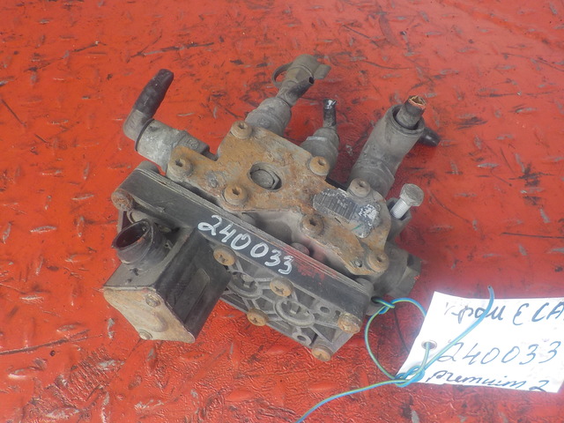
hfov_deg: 60.0
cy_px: 212
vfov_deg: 46.8
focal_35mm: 30
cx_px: 282
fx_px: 489
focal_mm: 4.1
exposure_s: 1/80
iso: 125
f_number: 3.3
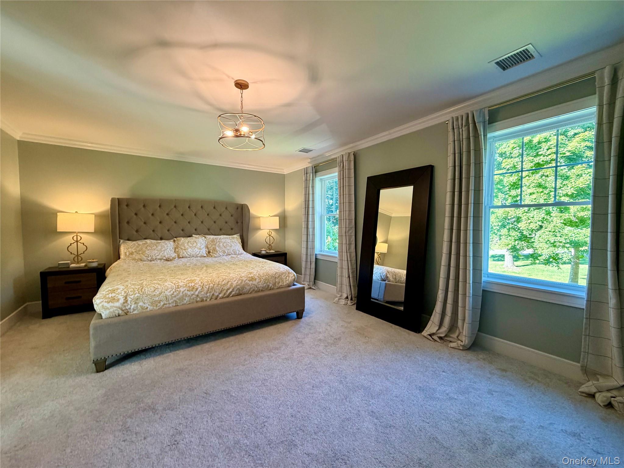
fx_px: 252
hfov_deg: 102.1
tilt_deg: -1.9
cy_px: 234
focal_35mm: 14
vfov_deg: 85.7
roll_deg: +1.0
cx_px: 312
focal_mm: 2.22
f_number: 2.2
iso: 250
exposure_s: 1/120
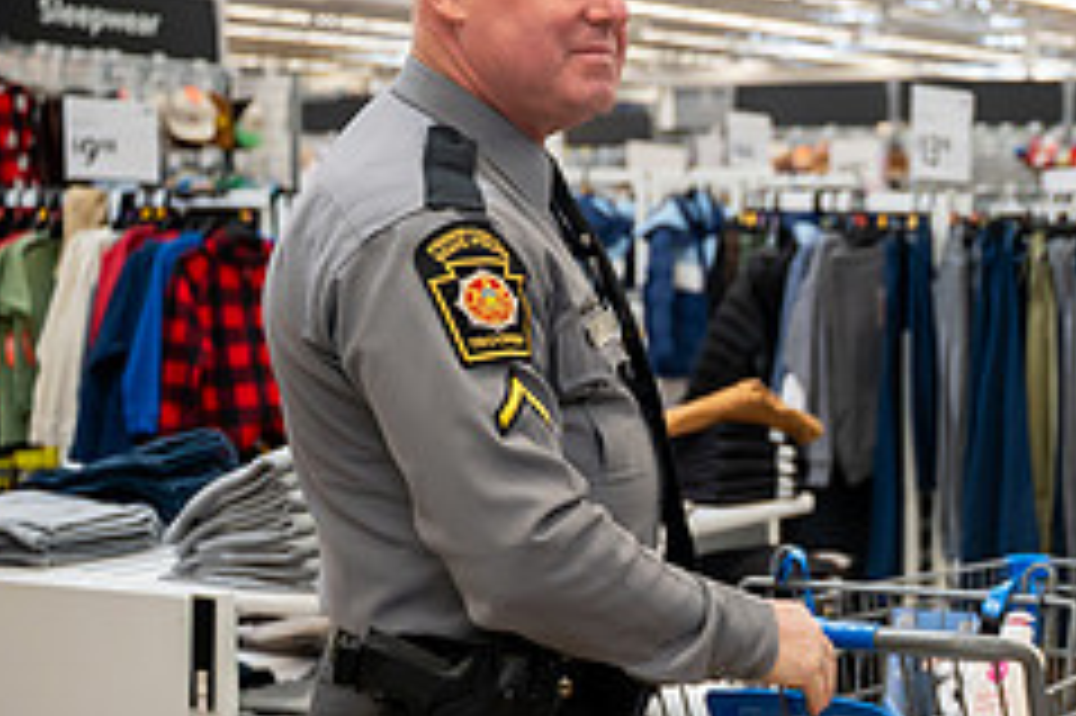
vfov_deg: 19.4
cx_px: 1253
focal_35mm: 70
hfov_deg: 26.1
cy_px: 414
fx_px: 2091
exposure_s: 1/500
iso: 2000
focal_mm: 28
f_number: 2.8
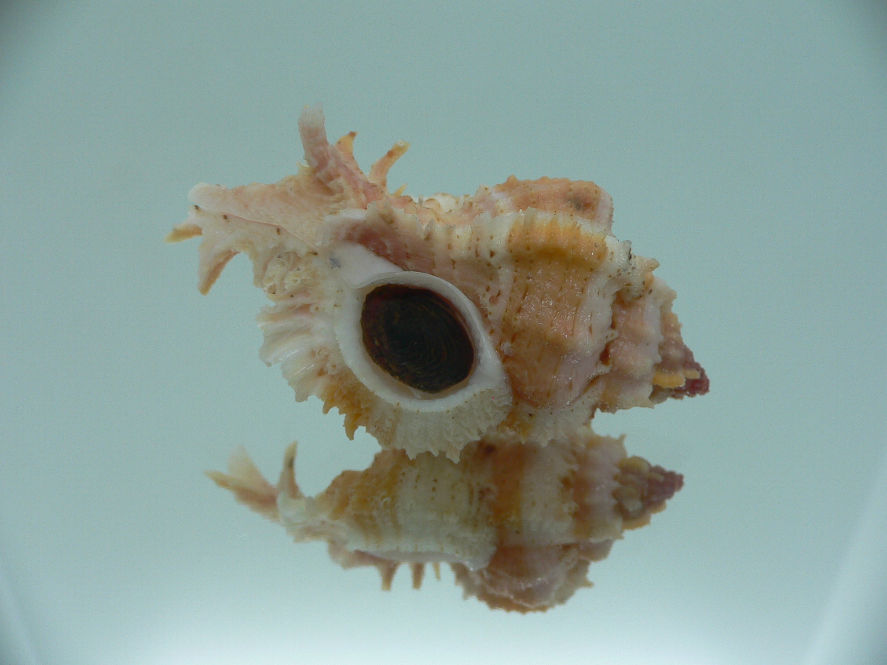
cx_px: 444
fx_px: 897
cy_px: 332
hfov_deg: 52.6
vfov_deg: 40.7
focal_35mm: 35
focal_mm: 4.6
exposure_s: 1/60
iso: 80
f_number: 2.8
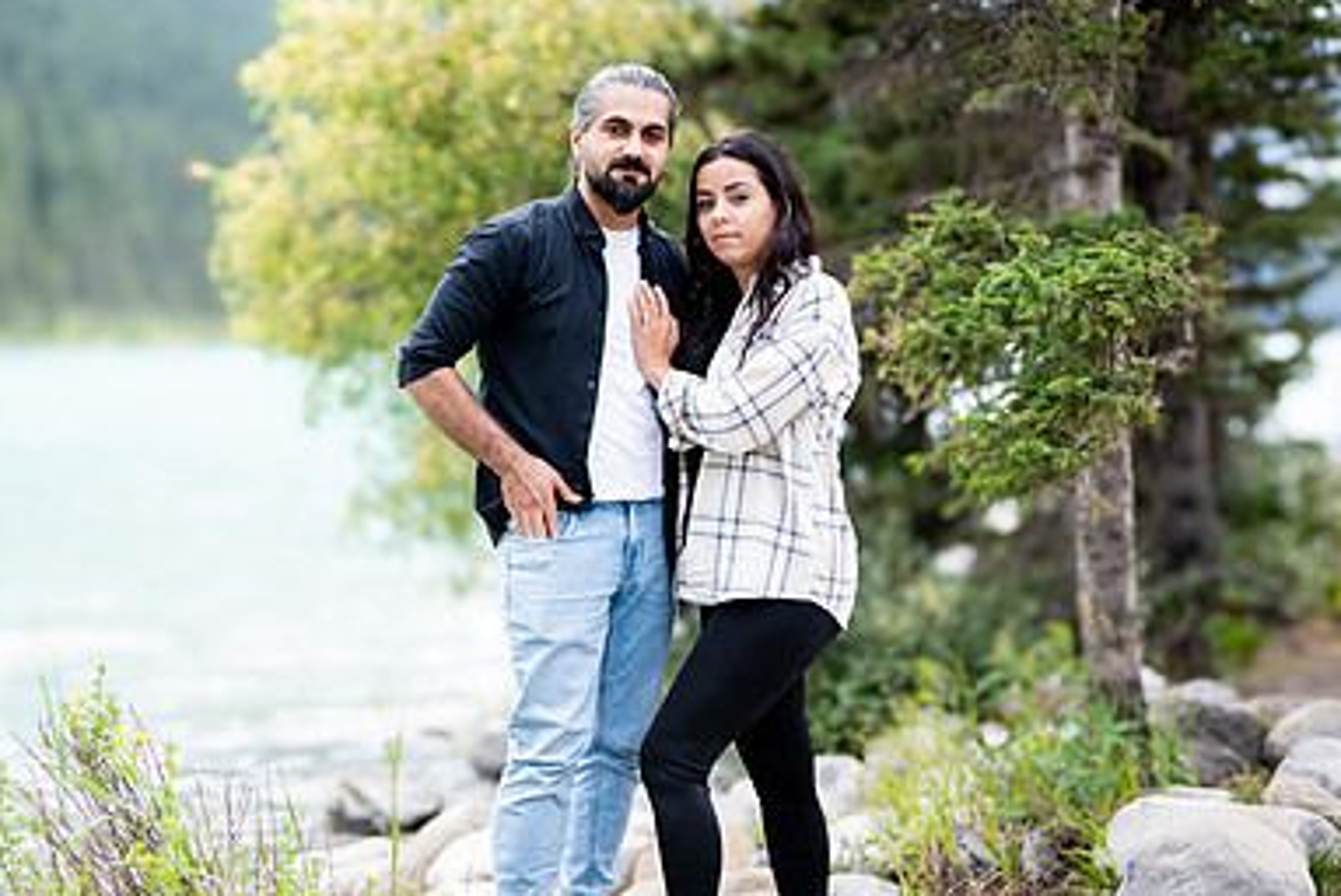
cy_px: 485
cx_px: 368
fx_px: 1976
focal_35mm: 53
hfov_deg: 36.8
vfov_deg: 25.6
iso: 200
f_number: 1.2
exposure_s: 1/4000
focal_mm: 35
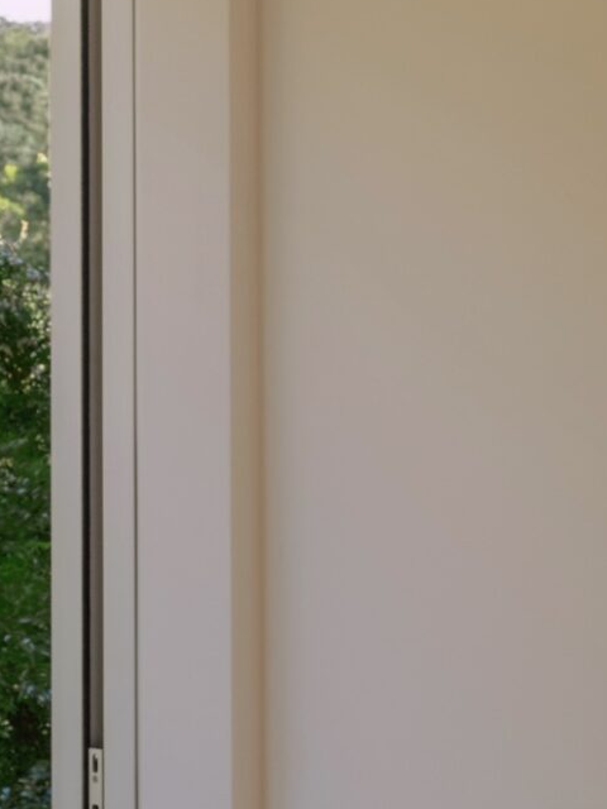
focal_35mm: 144
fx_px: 3367
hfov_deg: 10.3
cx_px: 219
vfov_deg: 13.7
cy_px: 224
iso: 320
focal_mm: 45.7
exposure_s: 1/20
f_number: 13
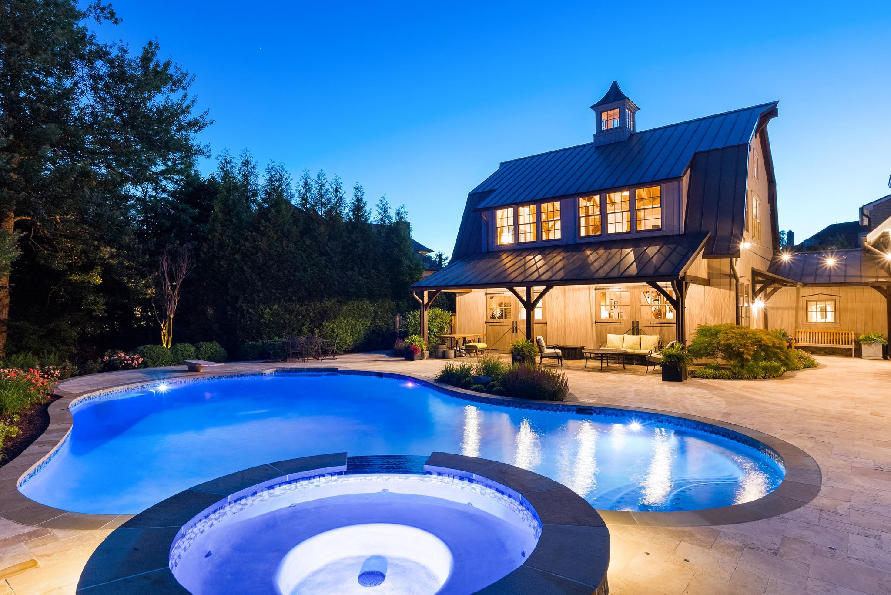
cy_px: 298
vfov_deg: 62.0
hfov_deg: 84.0
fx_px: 495
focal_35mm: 20
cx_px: 446
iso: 800
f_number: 8
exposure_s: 5
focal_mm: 20
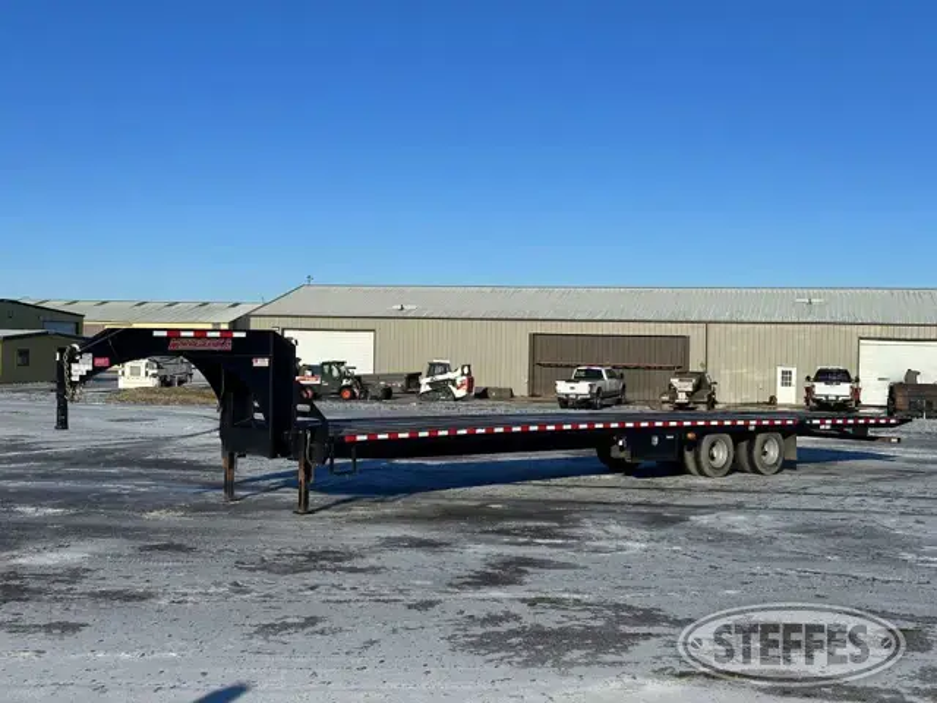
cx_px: 468
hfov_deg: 39.7
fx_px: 1299
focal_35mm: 48
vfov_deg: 30.3
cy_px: 352
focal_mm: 6.86
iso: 64
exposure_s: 1/7634
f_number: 1.78
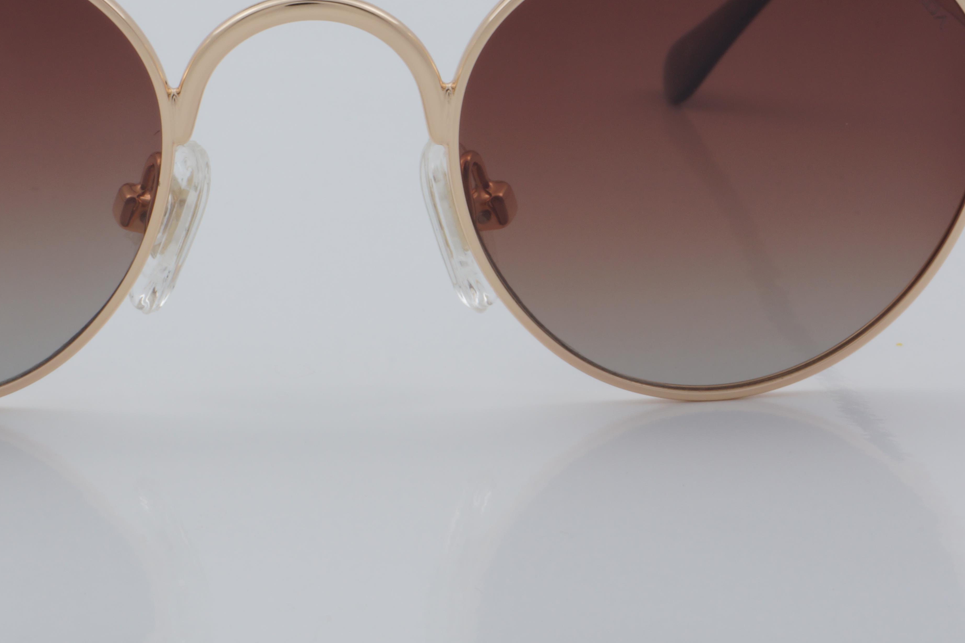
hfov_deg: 15.3
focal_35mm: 134
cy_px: 174
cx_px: 299
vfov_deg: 10.2
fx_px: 3587
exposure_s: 1/4
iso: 100
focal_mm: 55
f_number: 32
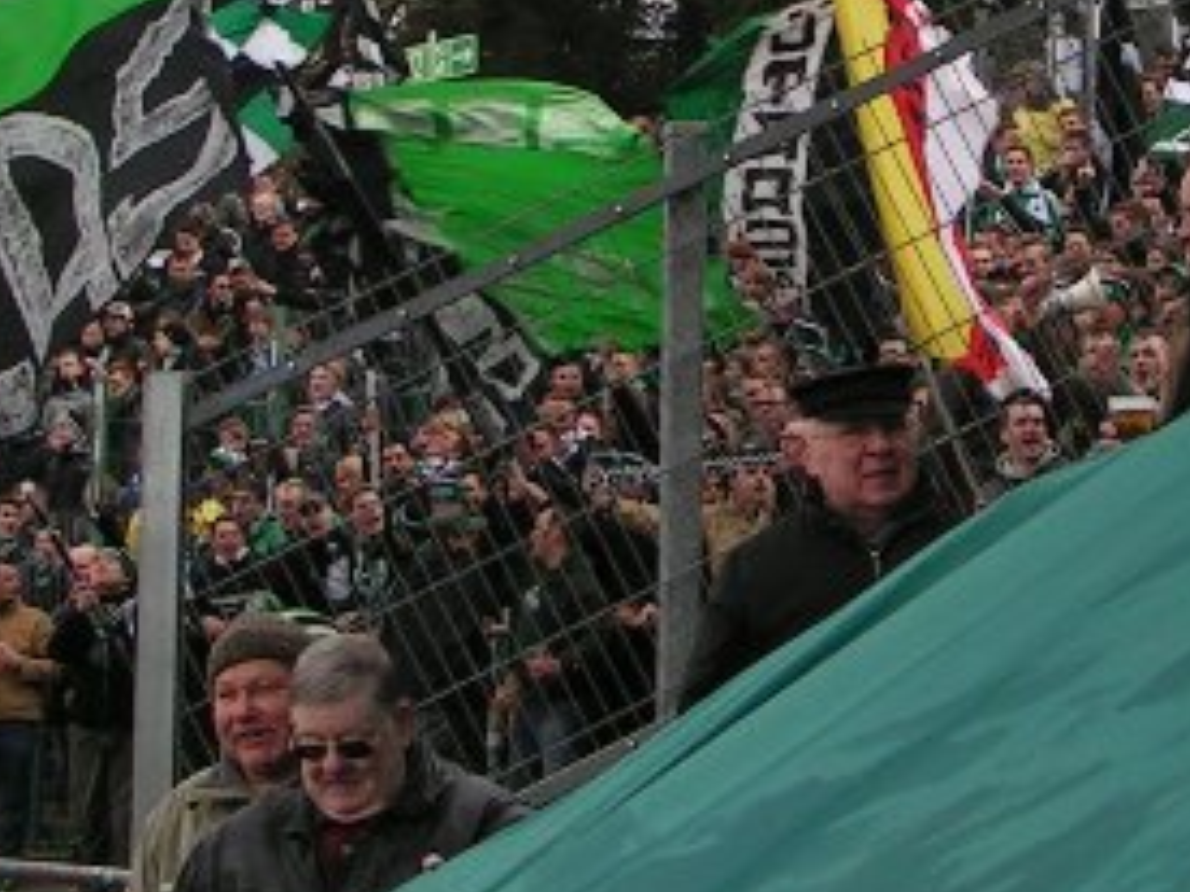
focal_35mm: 110
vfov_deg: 13.3
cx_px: 759
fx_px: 3781
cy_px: 34
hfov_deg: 17.9
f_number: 5.6
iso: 50
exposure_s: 1/250
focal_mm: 5.8
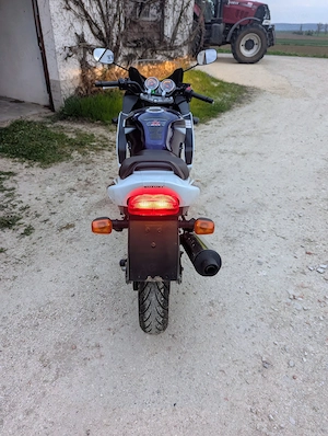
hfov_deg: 57.0
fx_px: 302
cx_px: 164
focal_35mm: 24
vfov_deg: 71.5
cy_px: 218
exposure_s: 1/64.4
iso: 141
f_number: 1.85
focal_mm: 6.81
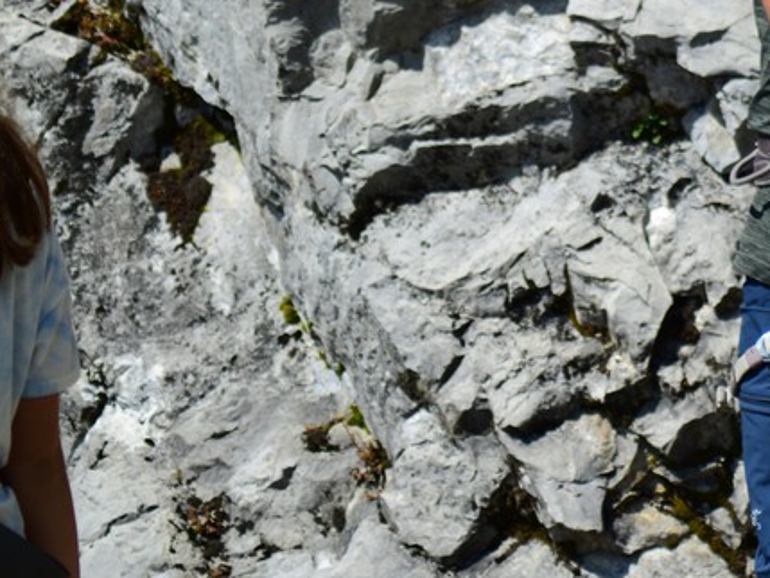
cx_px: 908
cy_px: -1
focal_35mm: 241
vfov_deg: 6.2
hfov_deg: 8.1
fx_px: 5362
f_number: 4
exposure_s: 1/1000
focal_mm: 70
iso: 110
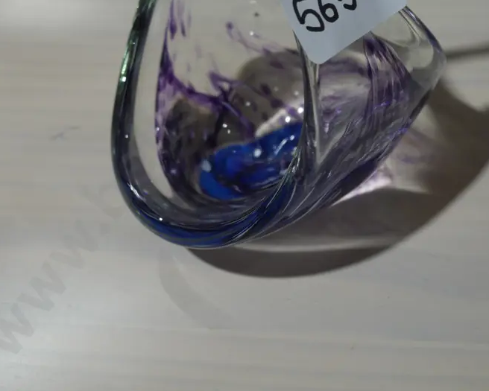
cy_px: 48
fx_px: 883
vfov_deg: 24.4
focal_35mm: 61
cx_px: 225
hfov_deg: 30.9
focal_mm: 20
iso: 250
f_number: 4.5
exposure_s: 1/60
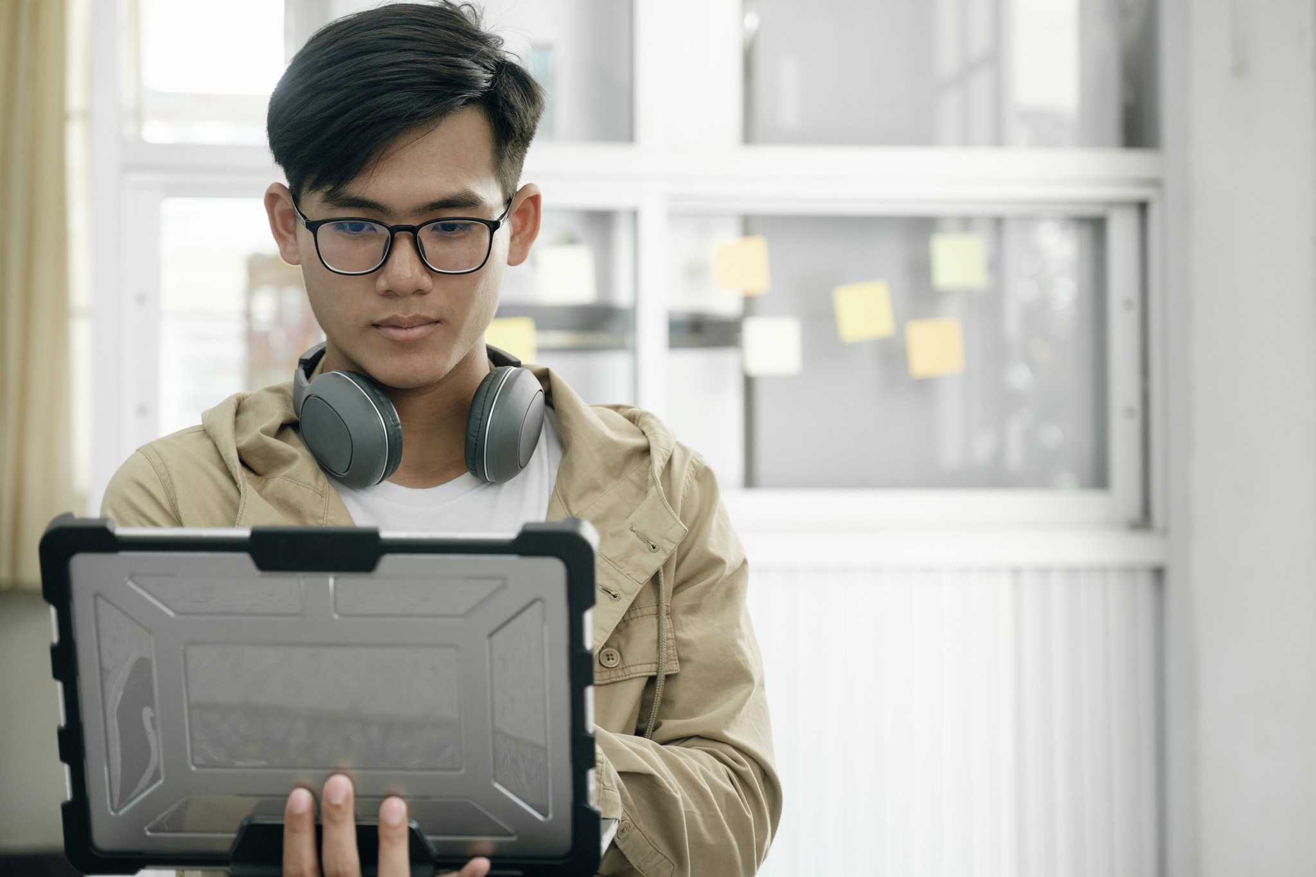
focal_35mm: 83
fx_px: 3034
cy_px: 438
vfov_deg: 16.5
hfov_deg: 24.5
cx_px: 658
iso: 500
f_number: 2.8
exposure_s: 1/80
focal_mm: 55
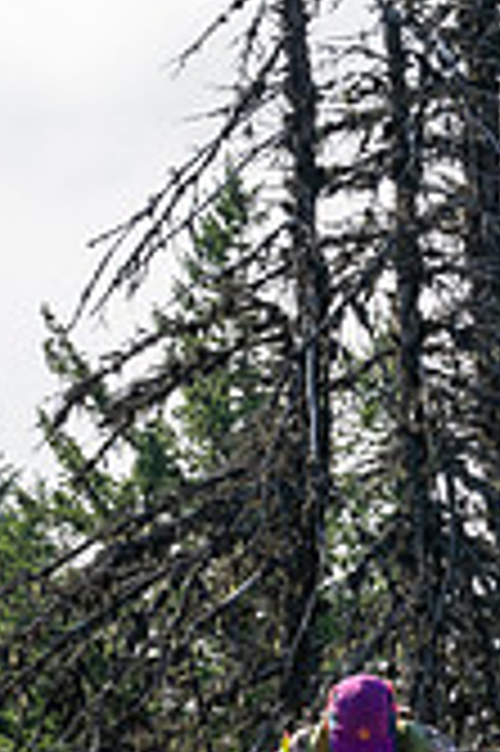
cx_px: 360
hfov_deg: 7.5
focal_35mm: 183
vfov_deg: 11.2
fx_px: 3820
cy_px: 554
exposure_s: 1/320
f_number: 14
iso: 400
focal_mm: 68
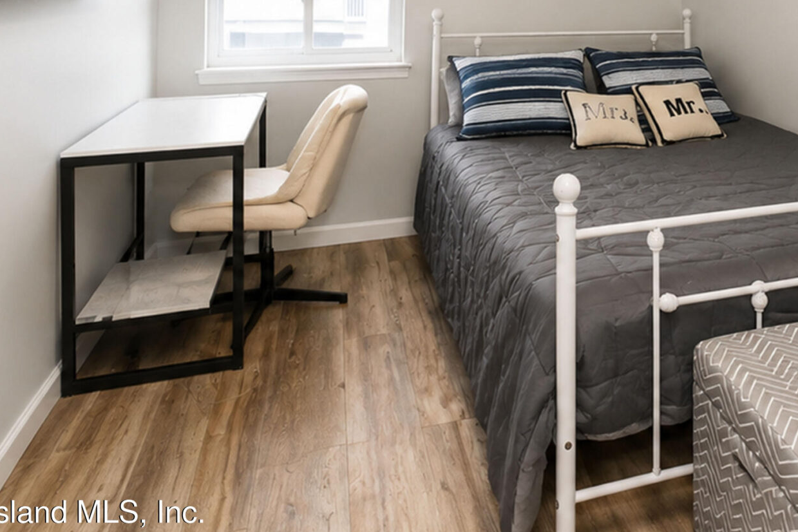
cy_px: 13
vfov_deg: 38.1
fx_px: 687
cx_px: 611
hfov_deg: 56.9
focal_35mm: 31
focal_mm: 10
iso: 1600
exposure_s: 1/80
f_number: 8
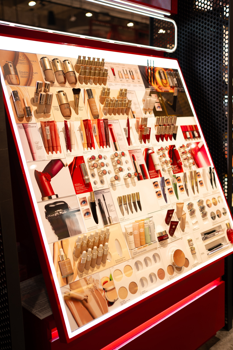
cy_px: 175
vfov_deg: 54.4
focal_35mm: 35
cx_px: 116
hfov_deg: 37.9
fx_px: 340
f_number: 2
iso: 100
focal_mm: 35
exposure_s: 1/160
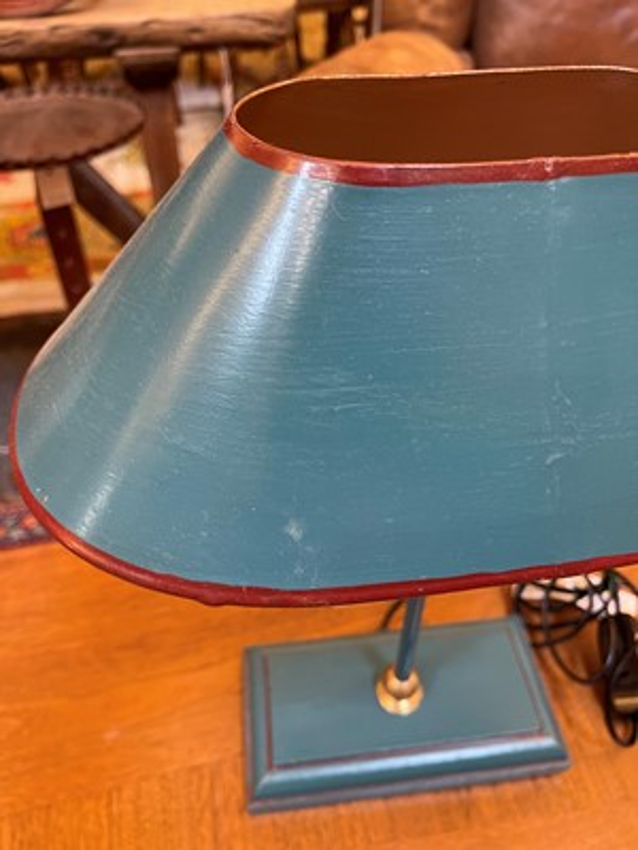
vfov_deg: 69.4
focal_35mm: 25
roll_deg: +1.0
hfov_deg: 54.9
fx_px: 614
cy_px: 425
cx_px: 319
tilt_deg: -44.0
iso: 250
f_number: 1.6
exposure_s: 1/50
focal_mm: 5.1
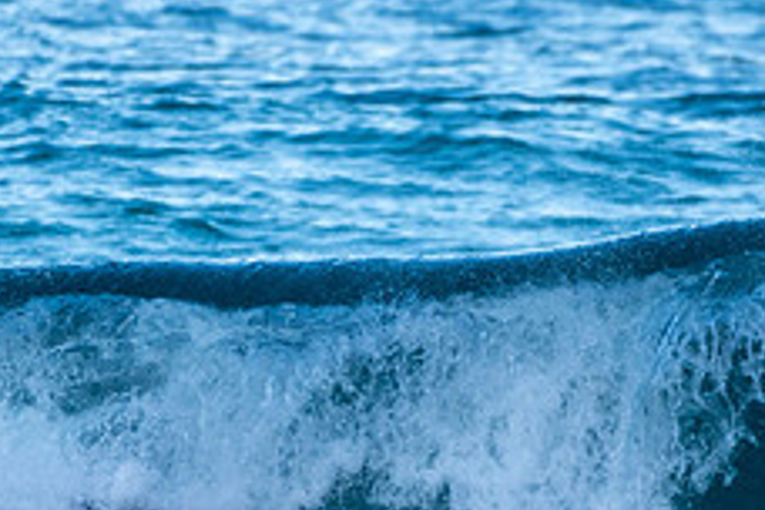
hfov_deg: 1.1
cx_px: 413
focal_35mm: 1906
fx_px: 40499
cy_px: 575
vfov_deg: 0.7
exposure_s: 1/800
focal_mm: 500
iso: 450
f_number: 5.6
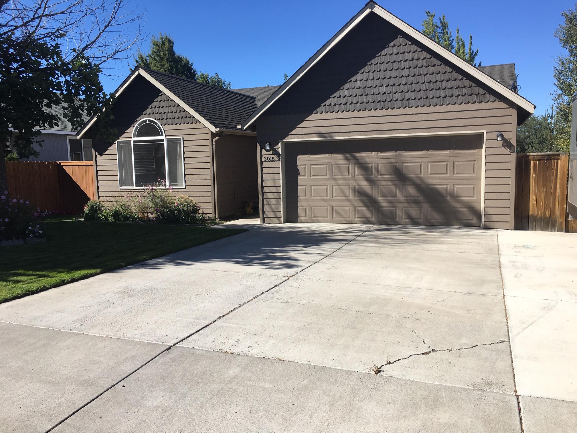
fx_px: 483
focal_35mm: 29
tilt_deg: -6.1
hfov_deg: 61.7
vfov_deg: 48.2
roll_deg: +1.2
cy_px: 216
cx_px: 288
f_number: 2.2
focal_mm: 4.15
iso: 25
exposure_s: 1/1221
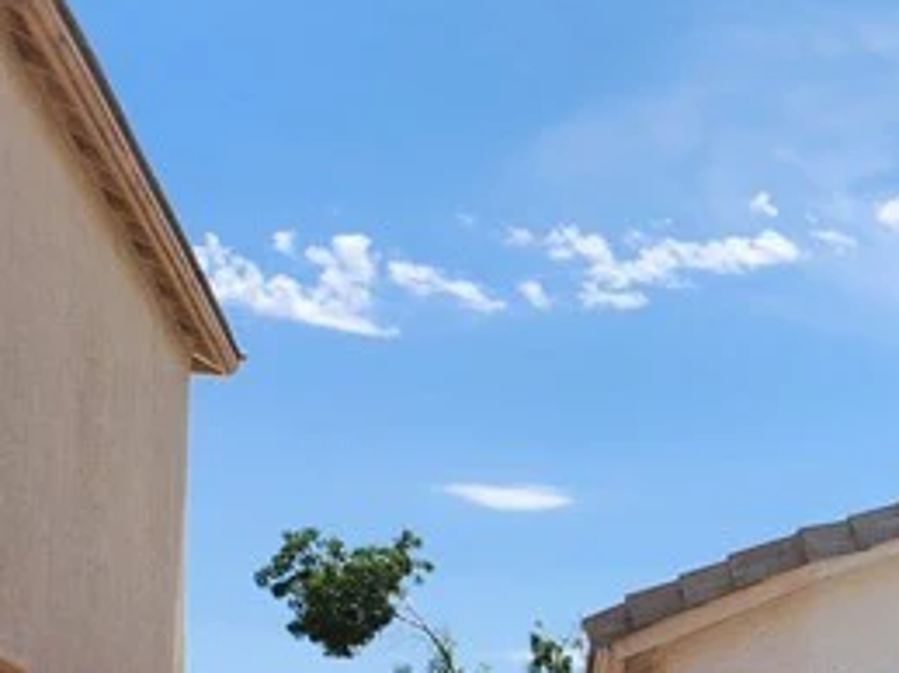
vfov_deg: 14.8
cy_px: 885
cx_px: 1722
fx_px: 2466
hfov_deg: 16.5
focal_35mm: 95
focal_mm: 5
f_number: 1.8
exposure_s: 1/3579
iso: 50
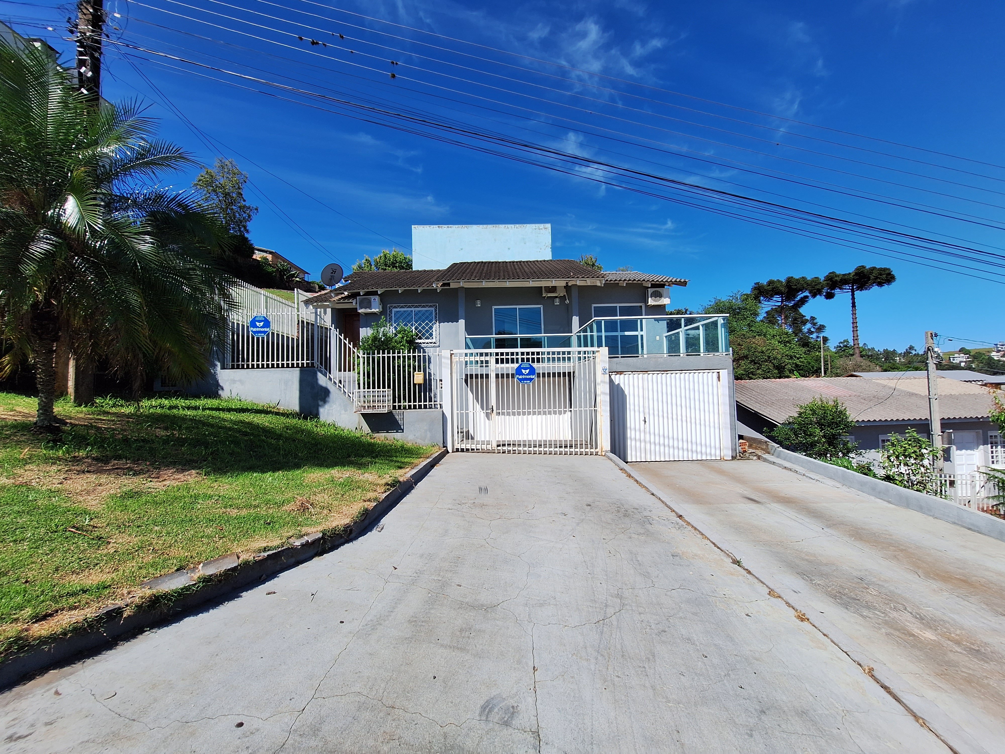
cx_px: 502
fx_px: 377
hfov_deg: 106.2
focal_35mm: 13
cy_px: 377
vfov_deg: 89.9
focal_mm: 1.74
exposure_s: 1/1767
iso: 40
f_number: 2.2
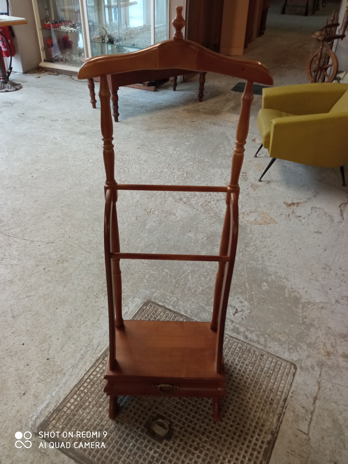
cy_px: 232
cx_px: 174
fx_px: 362
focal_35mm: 27
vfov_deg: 65.3
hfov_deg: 51.4
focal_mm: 3.79
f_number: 2.2
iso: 346
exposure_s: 1/33.3
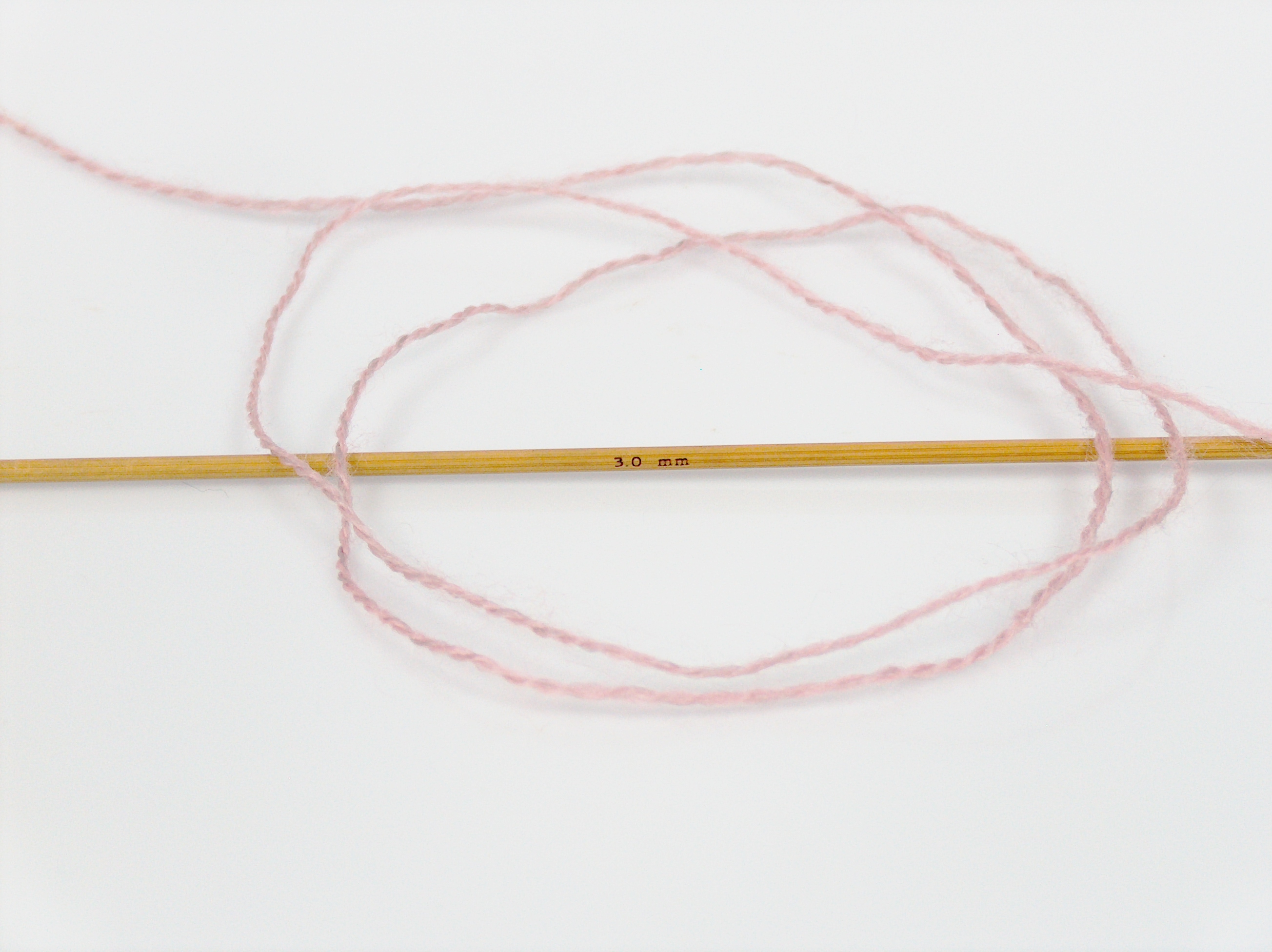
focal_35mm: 84
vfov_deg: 17.5
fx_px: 3084
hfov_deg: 23.3
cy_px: 476
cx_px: 636
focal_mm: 17.25
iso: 200
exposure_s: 1/77.7
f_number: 2.9
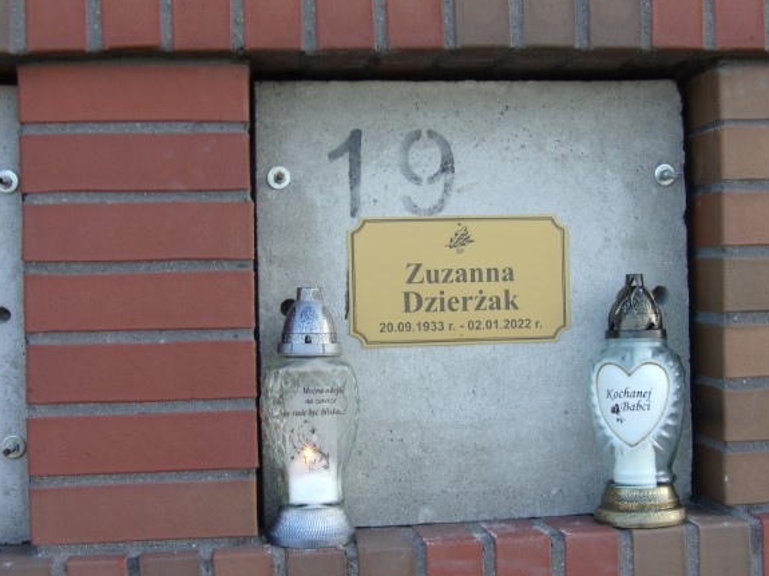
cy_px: 270
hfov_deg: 32.7
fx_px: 1310
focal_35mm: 59
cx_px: 412
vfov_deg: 24.8
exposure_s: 1/90
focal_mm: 9.4
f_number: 4.2
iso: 80
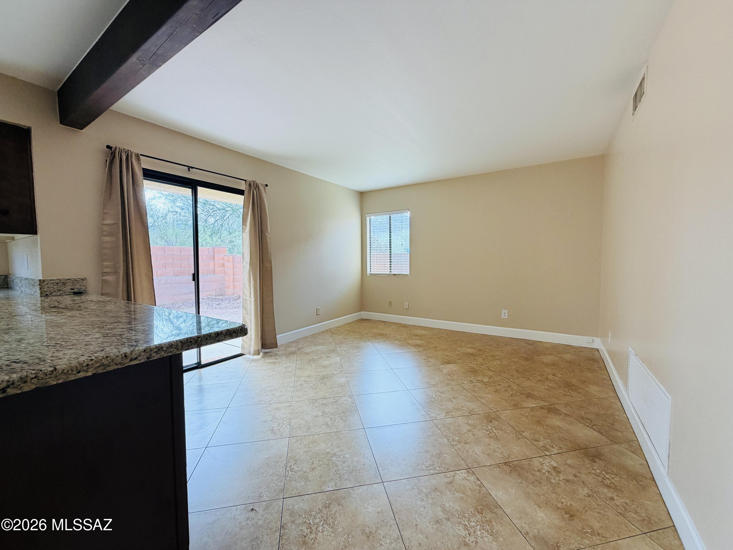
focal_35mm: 14
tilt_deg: -2.6
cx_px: 366
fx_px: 296
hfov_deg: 102.1
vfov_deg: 85.7
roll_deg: +0.1
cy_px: 275
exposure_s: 1/120
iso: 100
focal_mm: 2.22
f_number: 2.2
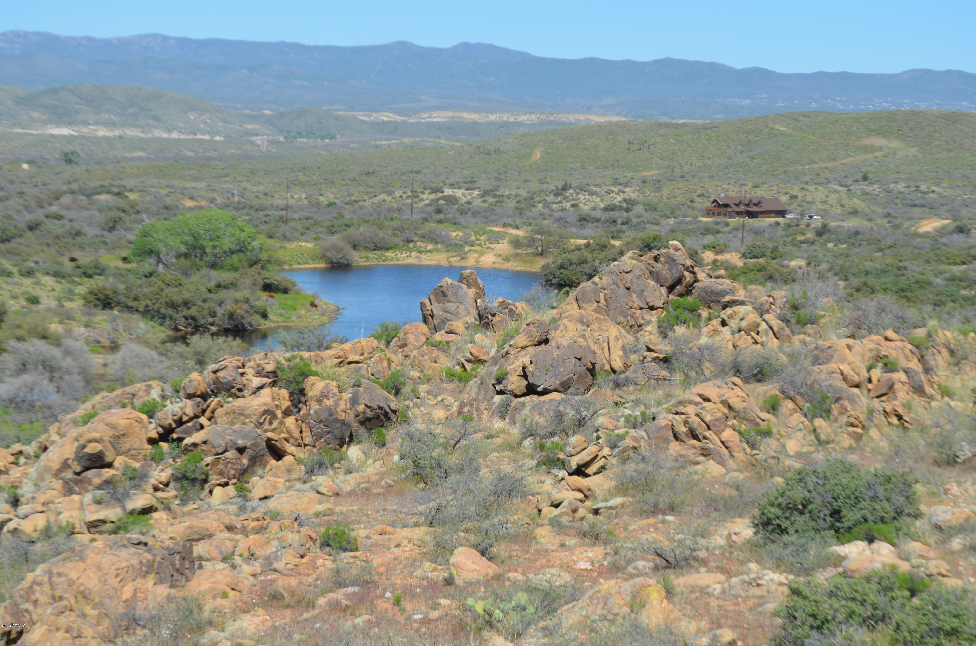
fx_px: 2232
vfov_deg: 16.5
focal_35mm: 82
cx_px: 488
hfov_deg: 24.7
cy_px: 323
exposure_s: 1/250
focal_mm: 55
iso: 100
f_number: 8
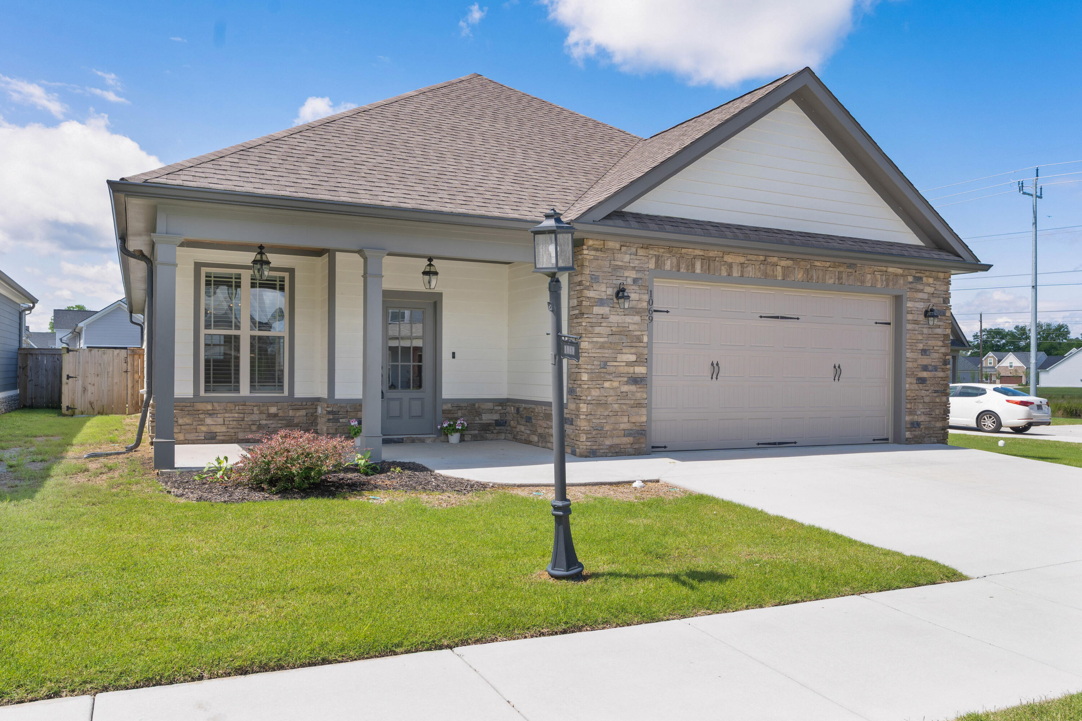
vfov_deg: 49.5
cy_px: 360
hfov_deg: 69.4
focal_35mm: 26
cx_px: 541
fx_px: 781
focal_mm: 26
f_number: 7.1
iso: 320
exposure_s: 1/500
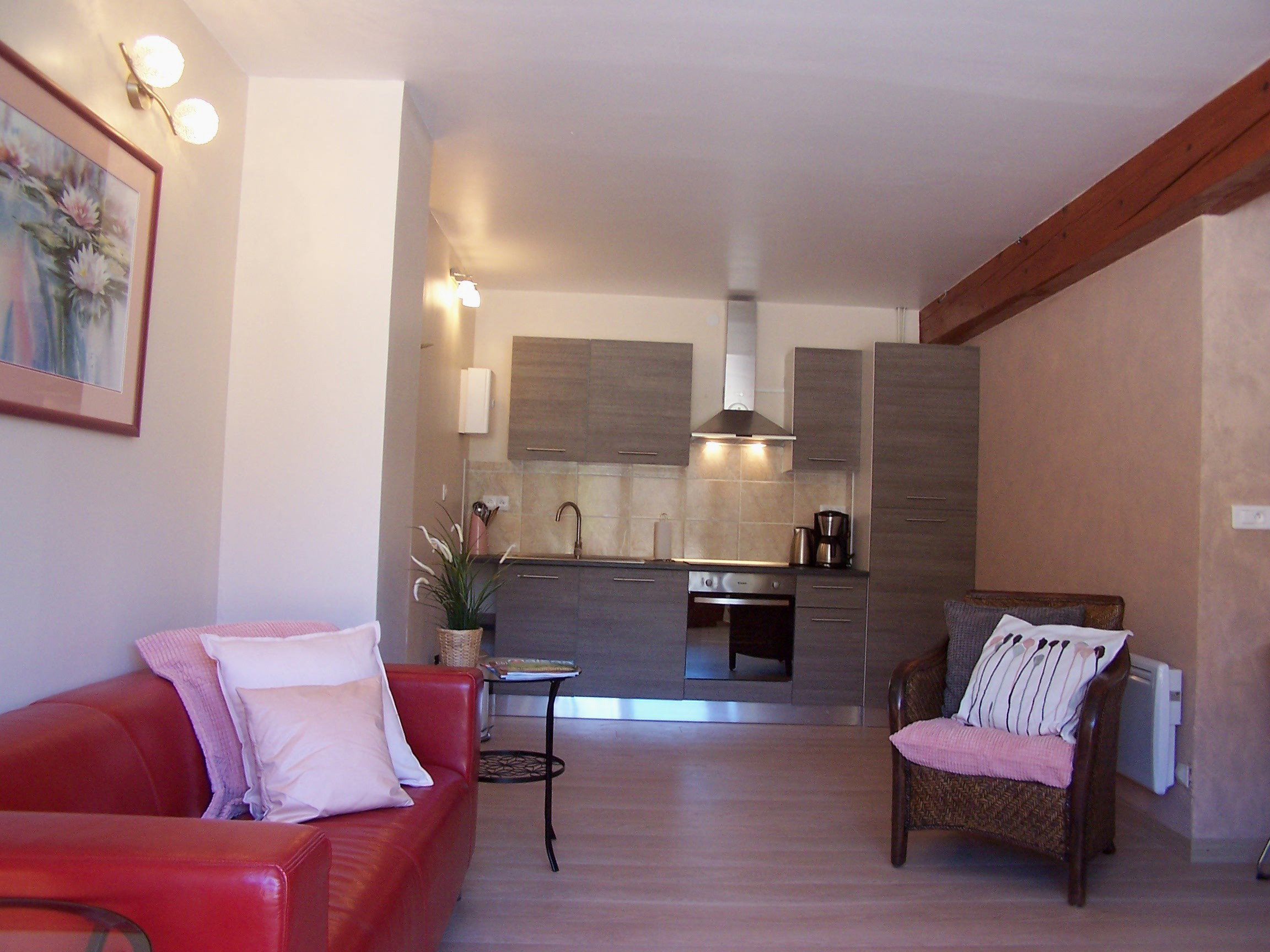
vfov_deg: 37.7
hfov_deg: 49.0
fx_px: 1394
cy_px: 476
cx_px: 635
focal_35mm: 38
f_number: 2.8
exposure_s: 1/30
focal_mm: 6.3
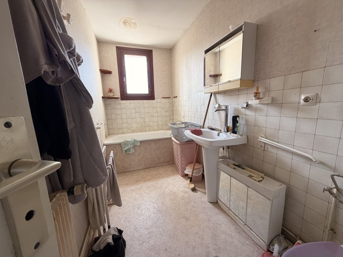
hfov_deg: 102.1
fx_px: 139
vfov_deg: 85.7
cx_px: 172
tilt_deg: -11.2
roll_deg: +2.2
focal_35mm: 14
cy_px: 128
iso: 160
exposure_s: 1/121
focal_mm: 2.22
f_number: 2.2
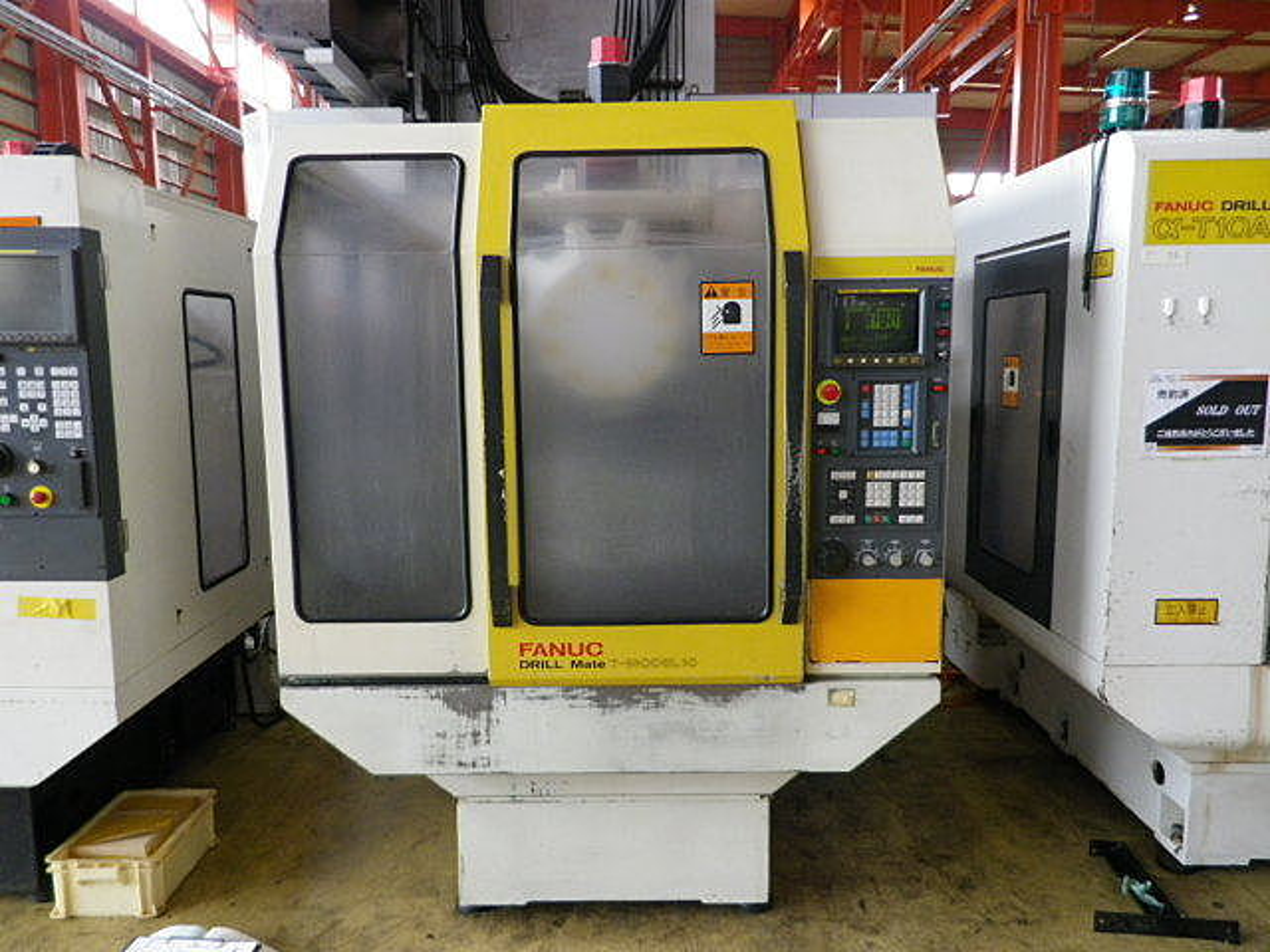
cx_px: 635
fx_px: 917
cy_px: 476
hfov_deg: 69.4
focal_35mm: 25
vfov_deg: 54.9
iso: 250
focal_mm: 4.5
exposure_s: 1/50
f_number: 3.5
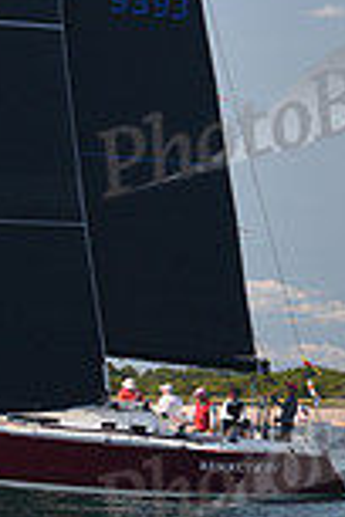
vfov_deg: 5.5
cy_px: -17
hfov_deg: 3.7
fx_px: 5347
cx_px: -76
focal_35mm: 372
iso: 250
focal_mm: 98
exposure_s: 1/1600
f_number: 3.2
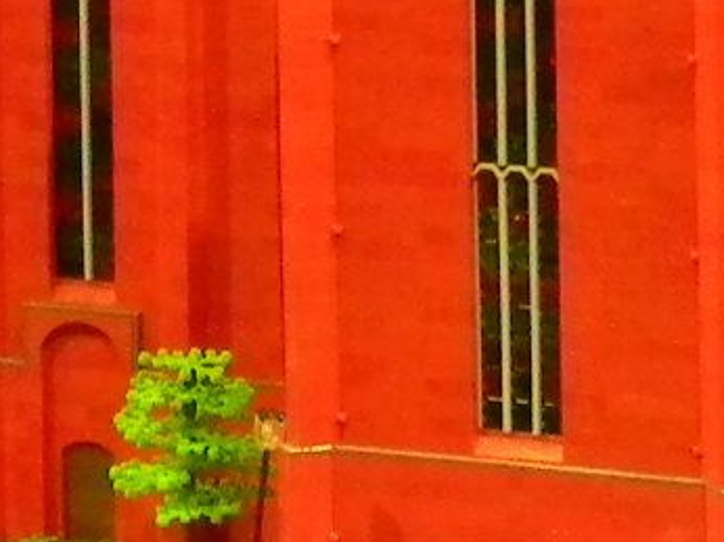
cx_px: -8
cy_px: -452
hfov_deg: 7.3
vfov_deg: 5.4
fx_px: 5643
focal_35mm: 270
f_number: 3.7
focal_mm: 6.4
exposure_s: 1/3.6
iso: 400
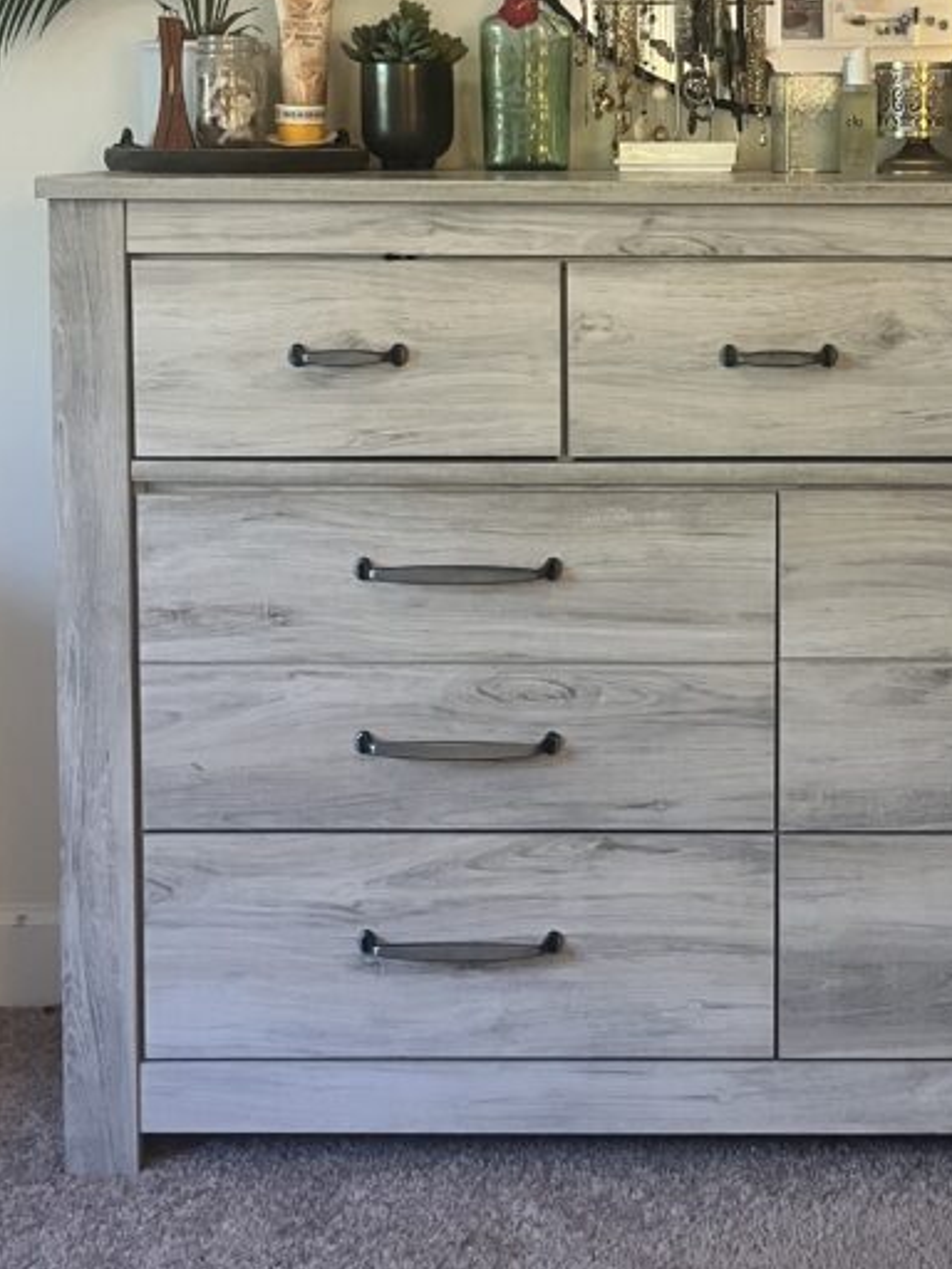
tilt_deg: -2.7
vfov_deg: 35.6
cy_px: 250
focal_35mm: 52
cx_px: 746
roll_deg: +1.0
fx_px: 1907
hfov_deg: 27.5
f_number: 1.6
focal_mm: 5.1
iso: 250
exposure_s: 1/60
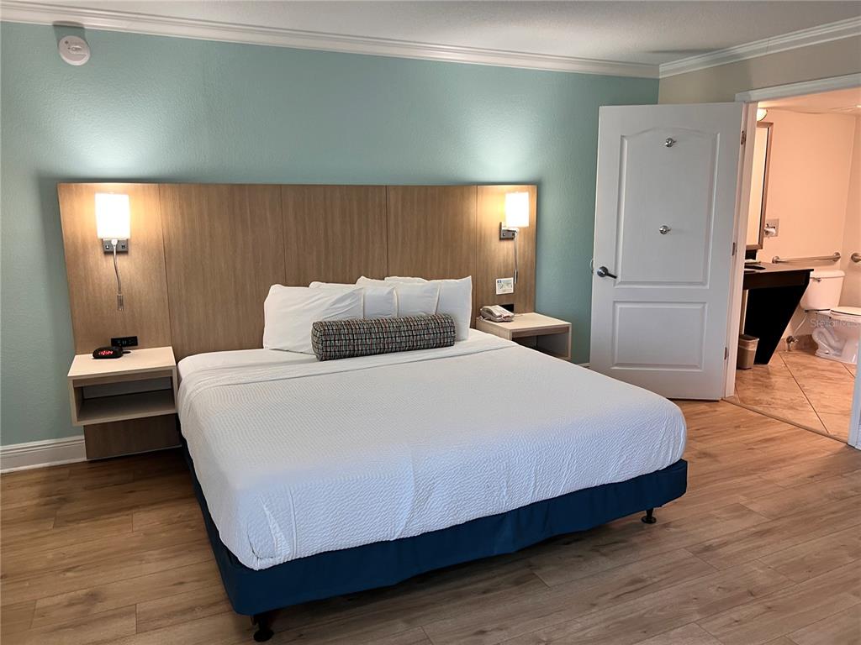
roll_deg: +0.1
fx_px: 647
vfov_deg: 53.1
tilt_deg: -9.4
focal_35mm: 26
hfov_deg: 67.3
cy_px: 322
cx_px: 430
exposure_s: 1/60
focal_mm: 5.7
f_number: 1.5
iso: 100
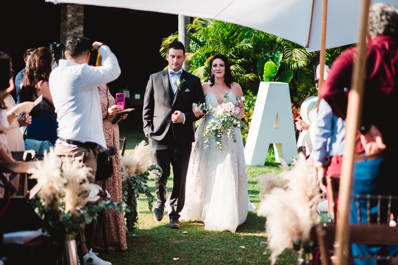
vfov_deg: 16.1
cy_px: 132
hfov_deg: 23.9
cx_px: 199
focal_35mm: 85
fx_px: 940
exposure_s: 1/4000
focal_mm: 85
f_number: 2.5
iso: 80
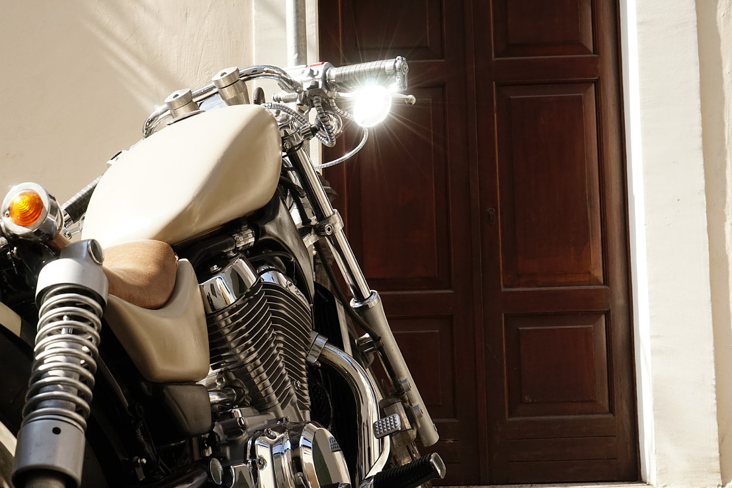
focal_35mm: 52
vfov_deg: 25.8
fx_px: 1057
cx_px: 344
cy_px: 343
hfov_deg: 38.2
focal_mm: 36
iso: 640
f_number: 9
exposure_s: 1/400
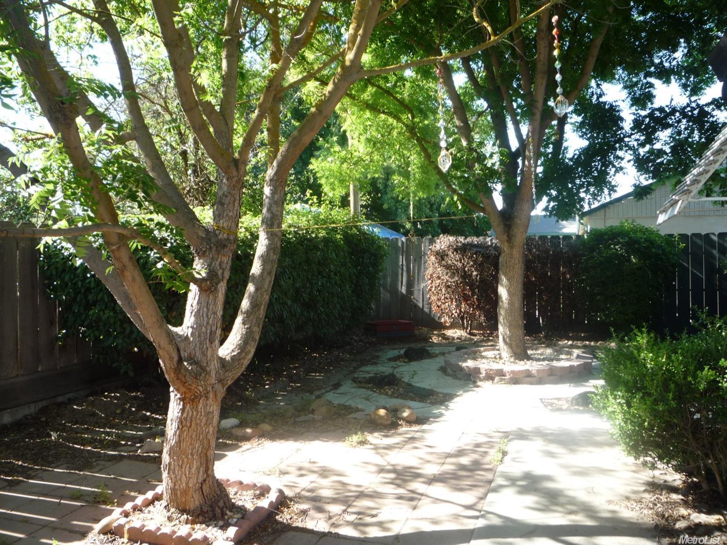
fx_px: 630
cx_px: 364
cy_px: 272
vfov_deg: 46.8
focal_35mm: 30
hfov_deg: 60.0
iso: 100
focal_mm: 5.2
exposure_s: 1/80
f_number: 3.5
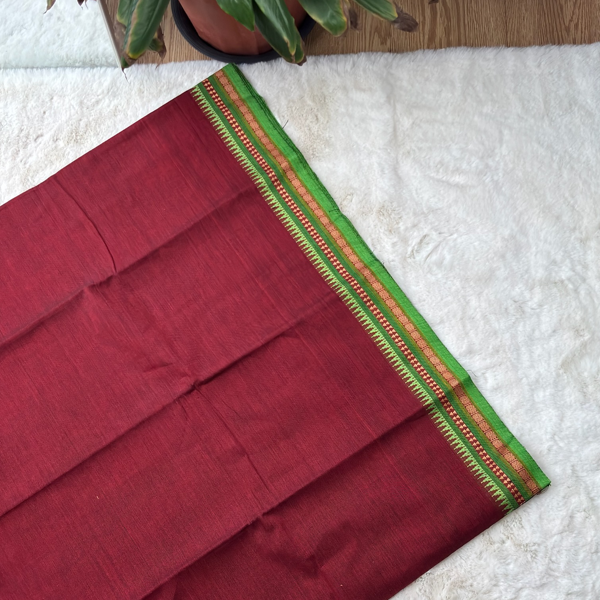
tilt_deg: -71.9
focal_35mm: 55
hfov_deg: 31.1
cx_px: 299
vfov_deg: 31.1
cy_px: 315
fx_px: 1079
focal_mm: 5.96
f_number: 1.6
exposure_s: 1/277
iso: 50
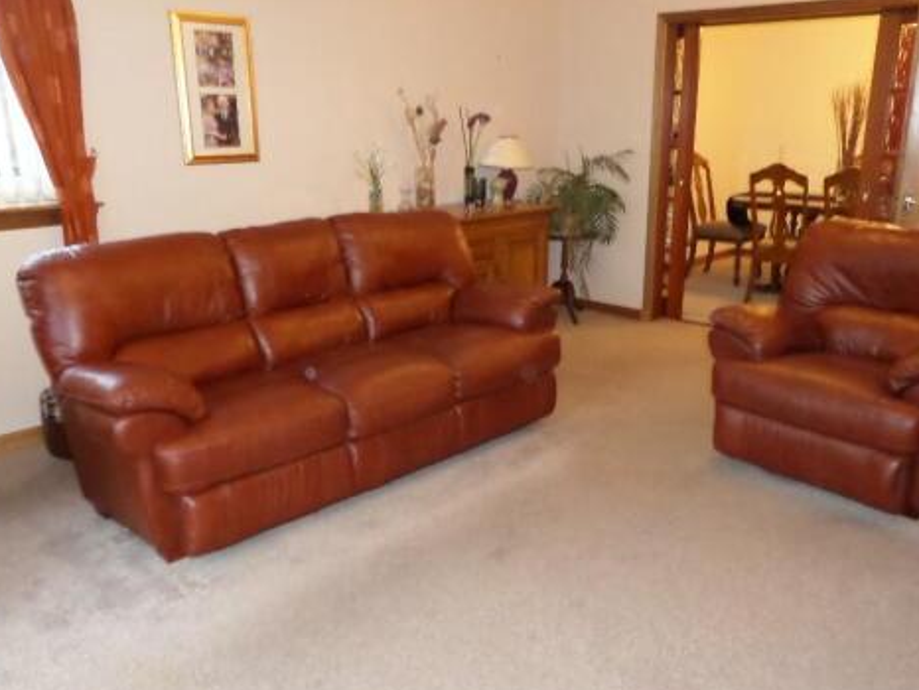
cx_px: 486
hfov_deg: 59.9
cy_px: 360
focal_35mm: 30
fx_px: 797
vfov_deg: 46.8
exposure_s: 1/20
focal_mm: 4.3
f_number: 3.1
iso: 480
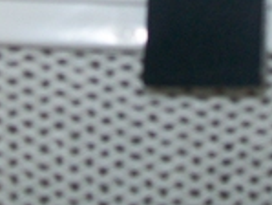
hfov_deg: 14.8
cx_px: 150
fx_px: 1046
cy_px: -118
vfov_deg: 10.7
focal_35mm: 133
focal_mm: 6
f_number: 2.7
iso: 64
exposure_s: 1/60
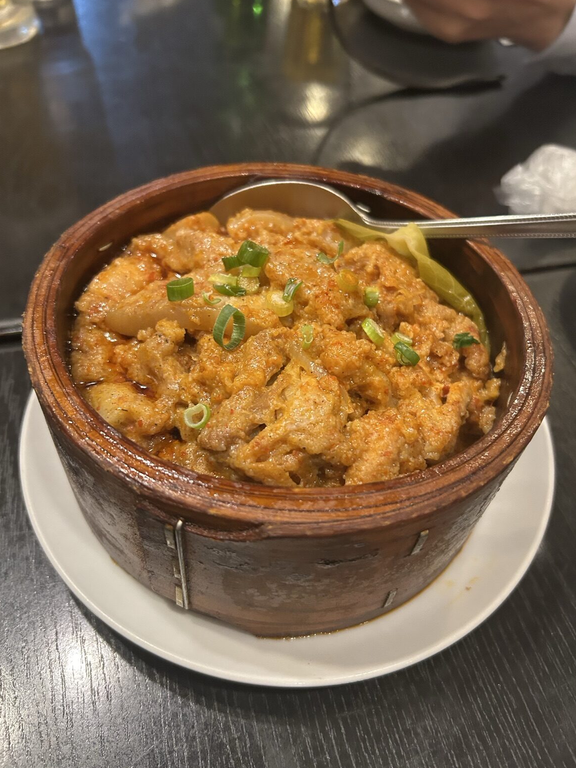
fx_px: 599
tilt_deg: -49.5
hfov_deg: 51.4
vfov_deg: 65.3
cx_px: 296
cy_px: 375
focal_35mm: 27
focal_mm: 5.7
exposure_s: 1/50
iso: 500
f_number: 1.5
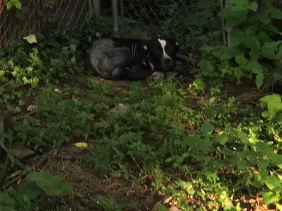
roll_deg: +1.1
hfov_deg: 16.9
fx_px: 855
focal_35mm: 105
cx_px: -150
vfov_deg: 12.9
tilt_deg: -3.0
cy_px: -156
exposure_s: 1/120
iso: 40
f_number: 2.2
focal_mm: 4.15
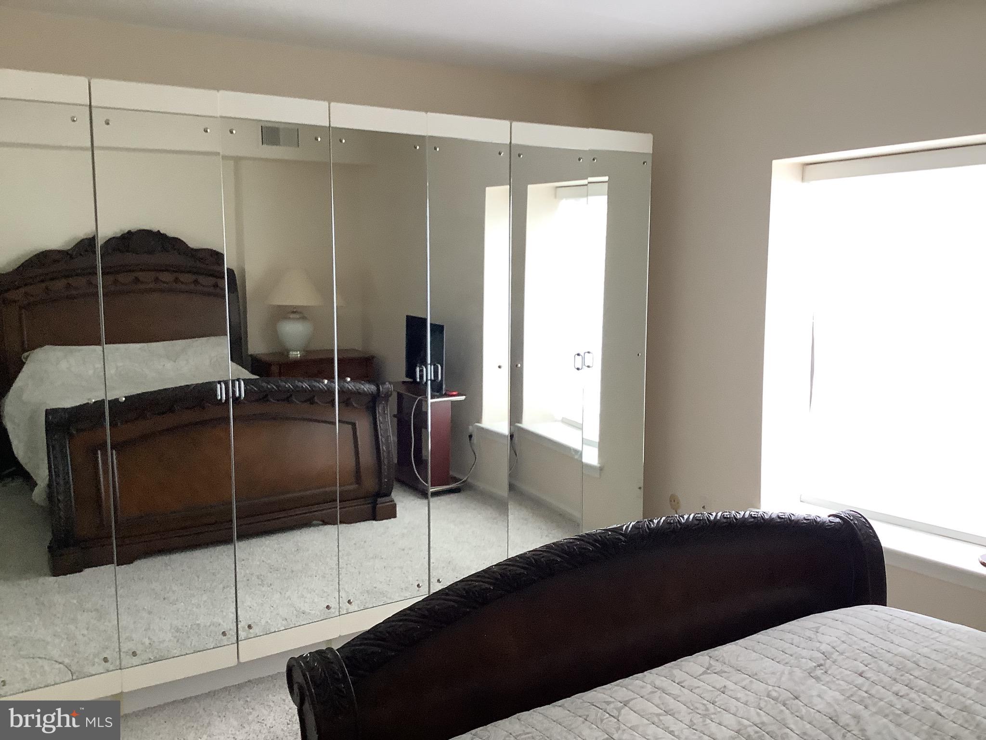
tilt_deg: -8.0
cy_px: 370
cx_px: 493
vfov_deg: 45.4
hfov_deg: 58.4
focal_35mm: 31
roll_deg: +0.6
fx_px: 883
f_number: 2.4
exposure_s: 1/60
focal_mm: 3.3
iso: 125
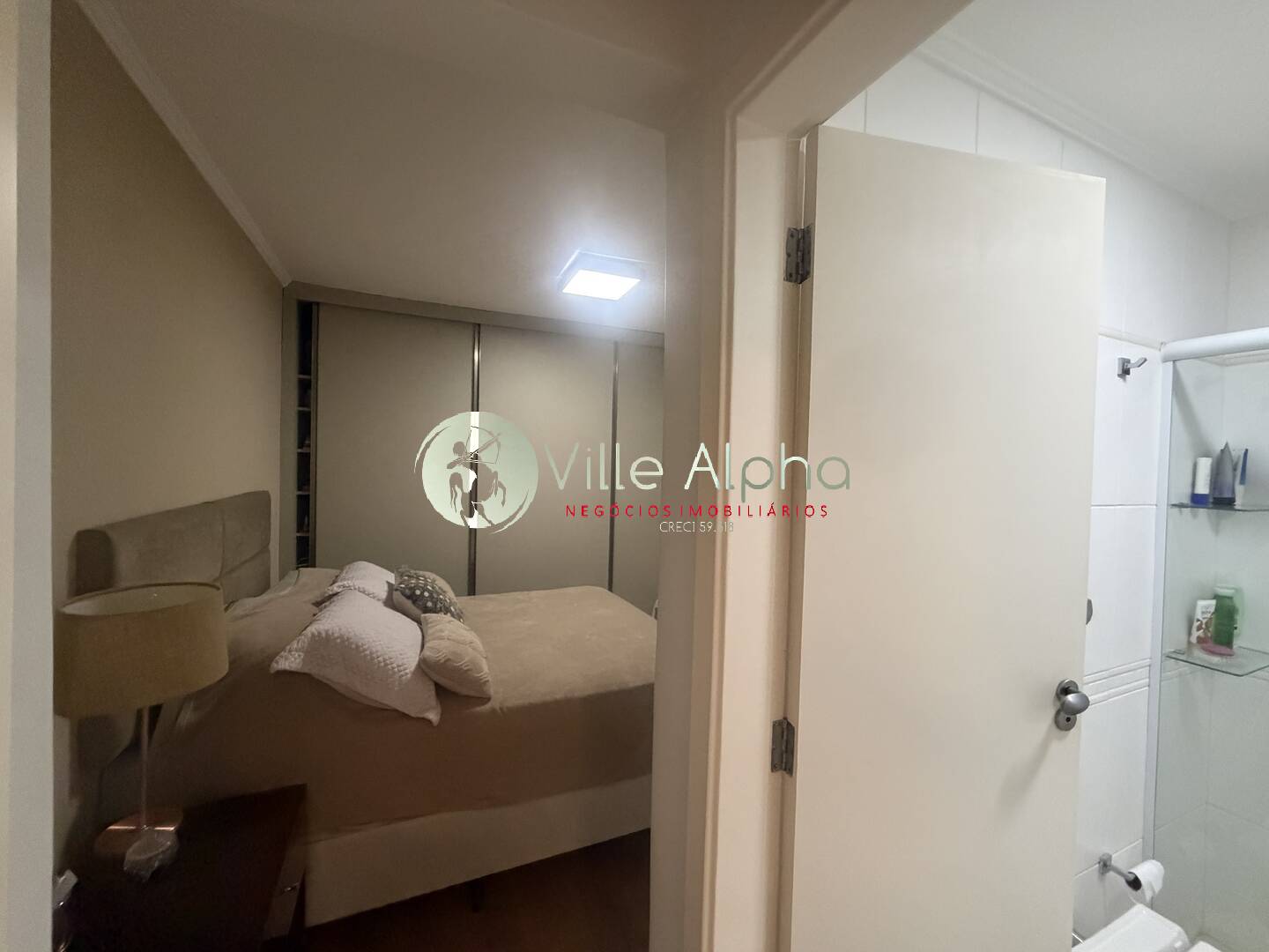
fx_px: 513
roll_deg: -1.3
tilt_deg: -0.9
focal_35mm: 14
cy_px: 476
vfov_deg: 85.7
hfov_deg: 102.1
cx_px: 634
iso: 640
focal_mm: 2.22
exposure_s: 1/60
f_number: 2.2
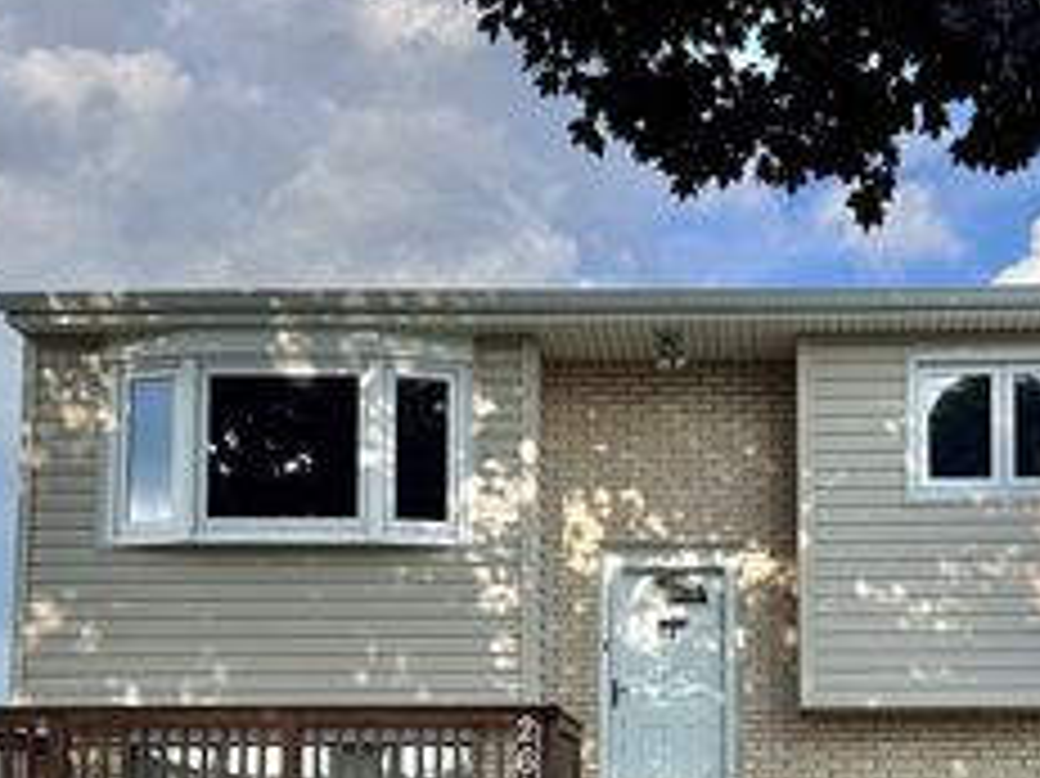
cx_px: 734
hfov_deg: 36.3
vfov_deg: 27.0
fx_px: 1561
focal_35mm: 52
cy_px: 708
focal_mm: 6.76
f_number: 1.78
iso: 80
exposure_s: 1/4608
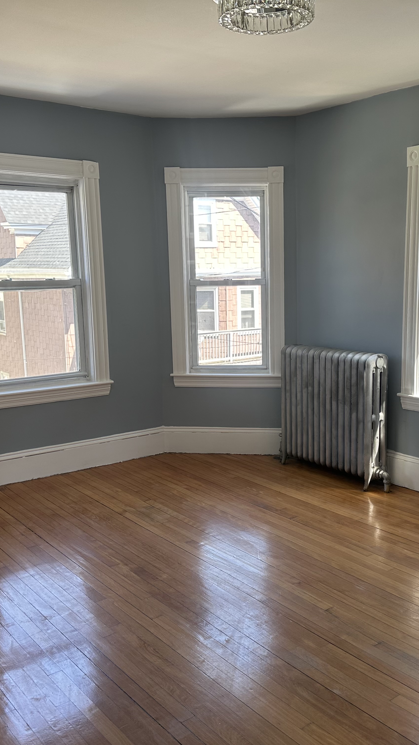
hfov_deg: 33.5
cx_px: 264
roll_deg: +0.3
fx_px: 691
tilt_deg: -8.7
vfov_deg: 56.6
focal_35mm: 35
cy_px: 372
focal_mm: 6.86
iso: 80
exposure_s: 1/162
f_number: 1.78
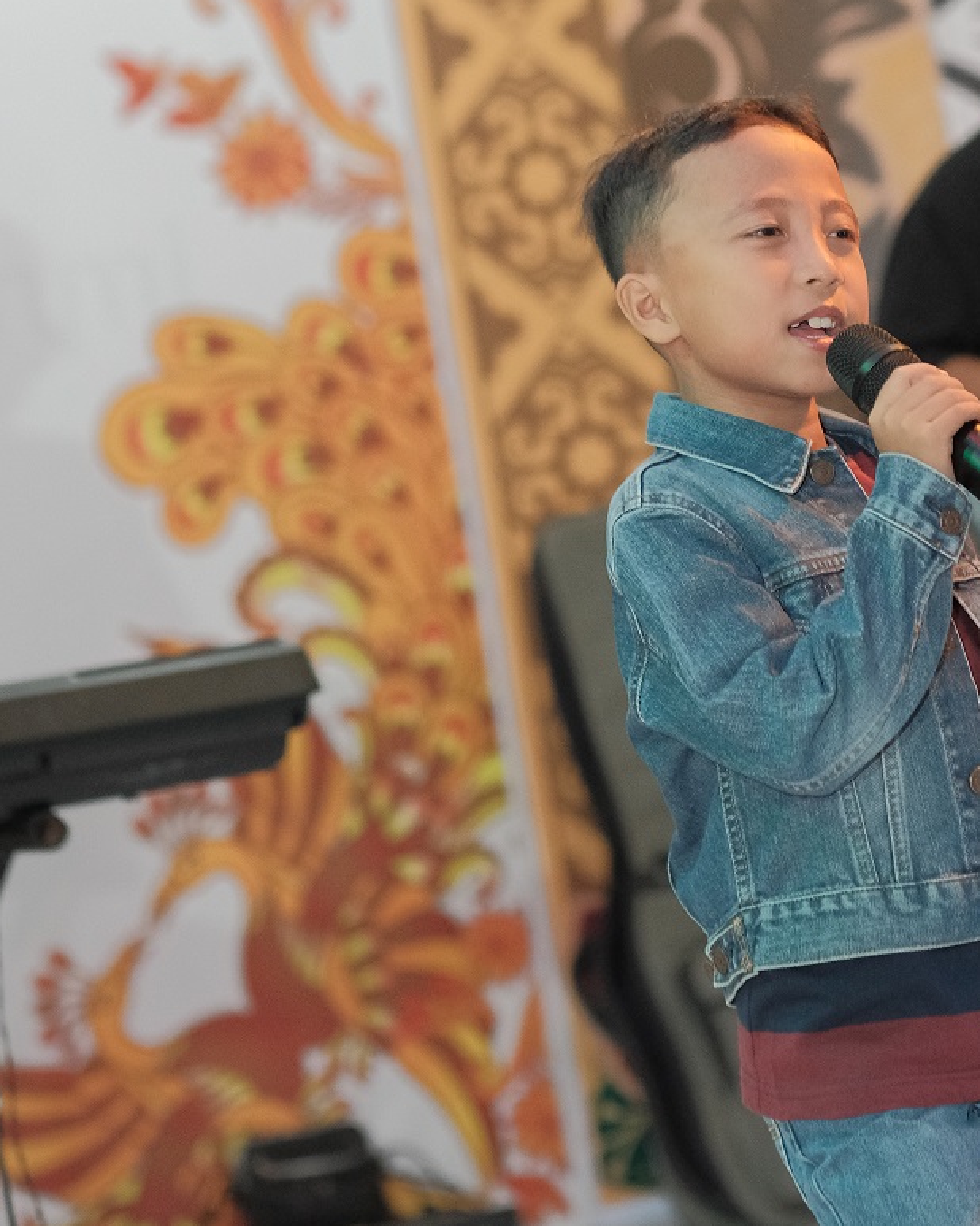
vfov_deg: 12.6
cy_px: 292
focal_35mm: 153
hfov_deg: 10.1
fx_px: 5549
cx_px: 780
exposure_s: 1/160
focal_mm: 56
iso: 2500
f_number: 2
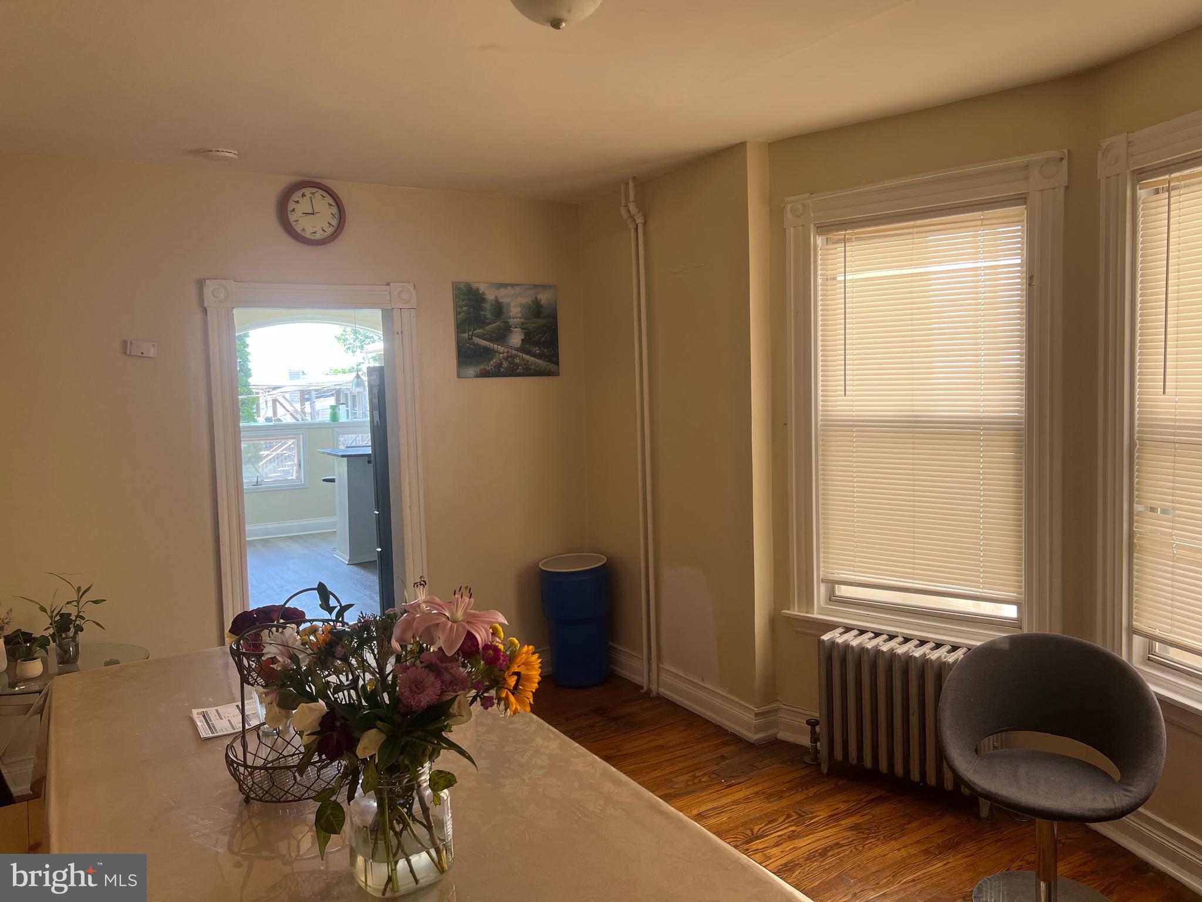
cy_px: 451
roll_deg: +1.2
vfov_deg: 53.1
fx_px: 903
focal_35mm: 26
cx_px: 601
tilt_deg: -3.7
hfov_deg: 67.3
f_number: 1.5
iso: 64
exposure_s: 1/120
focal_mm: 5.7
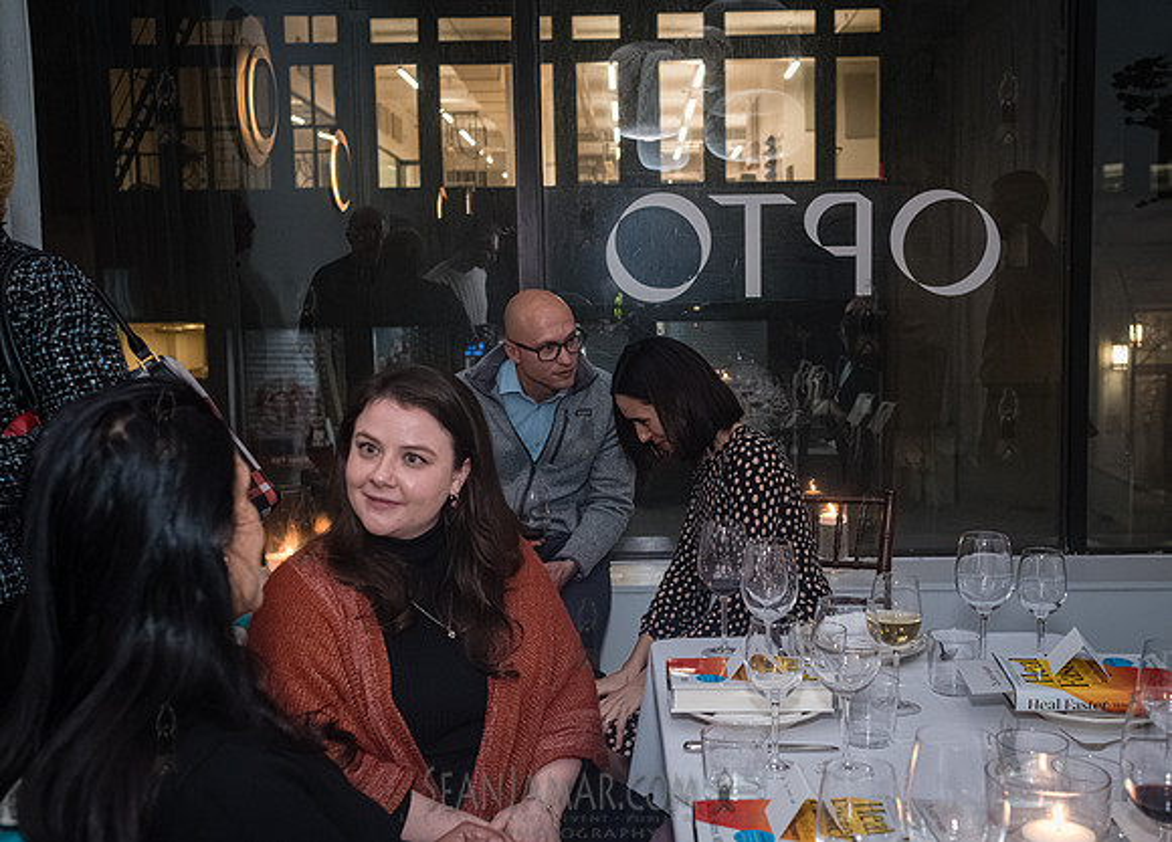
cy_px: 421
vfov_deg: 36.4
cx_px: 635
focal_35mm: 38
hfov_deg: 49.1
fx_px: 1282
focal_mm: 35
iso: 6400
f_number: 4.5
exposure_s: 1/320
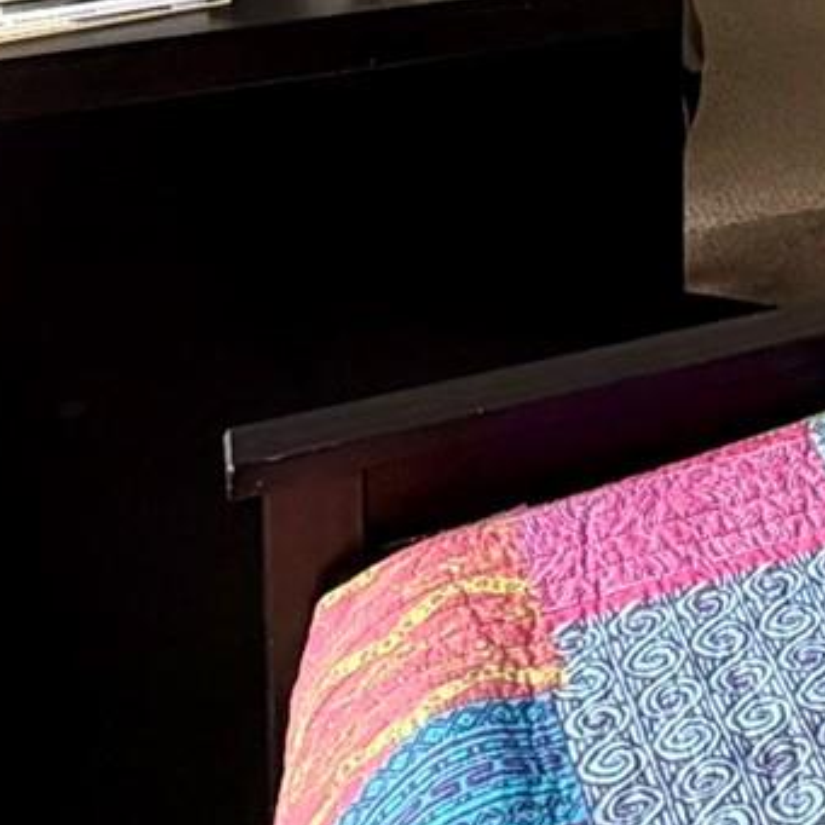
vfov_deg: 21.3
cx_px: 1512
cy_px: -607
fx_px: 1564
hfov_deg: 20.3
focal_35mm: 58
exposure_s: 1/121
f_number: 2.2
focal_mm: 2.22
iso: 125
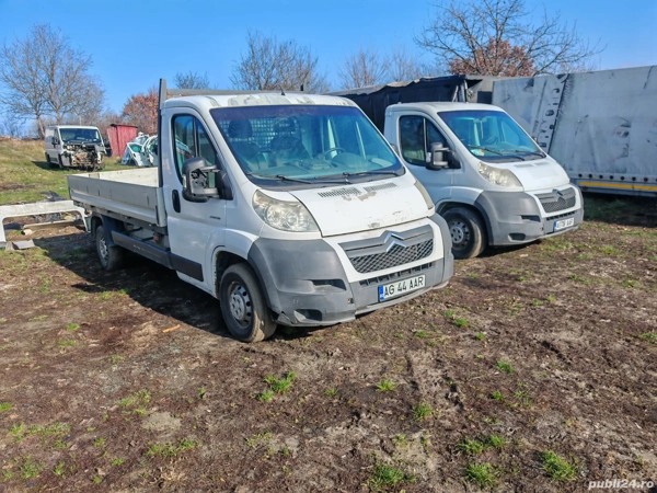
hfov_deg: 65.3
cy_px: 246
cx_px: 328
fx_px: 512
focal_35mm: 27
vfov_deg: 51.4
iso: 64
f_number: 2
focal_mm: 6.83
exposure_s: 1/3900
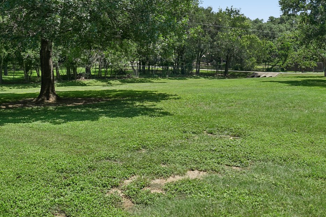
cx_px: 179
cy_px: 74
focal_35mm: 35
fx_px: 317
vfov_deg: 37.5
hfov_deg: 54.3
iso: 200
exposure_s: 1/400
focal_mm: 16
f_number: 8
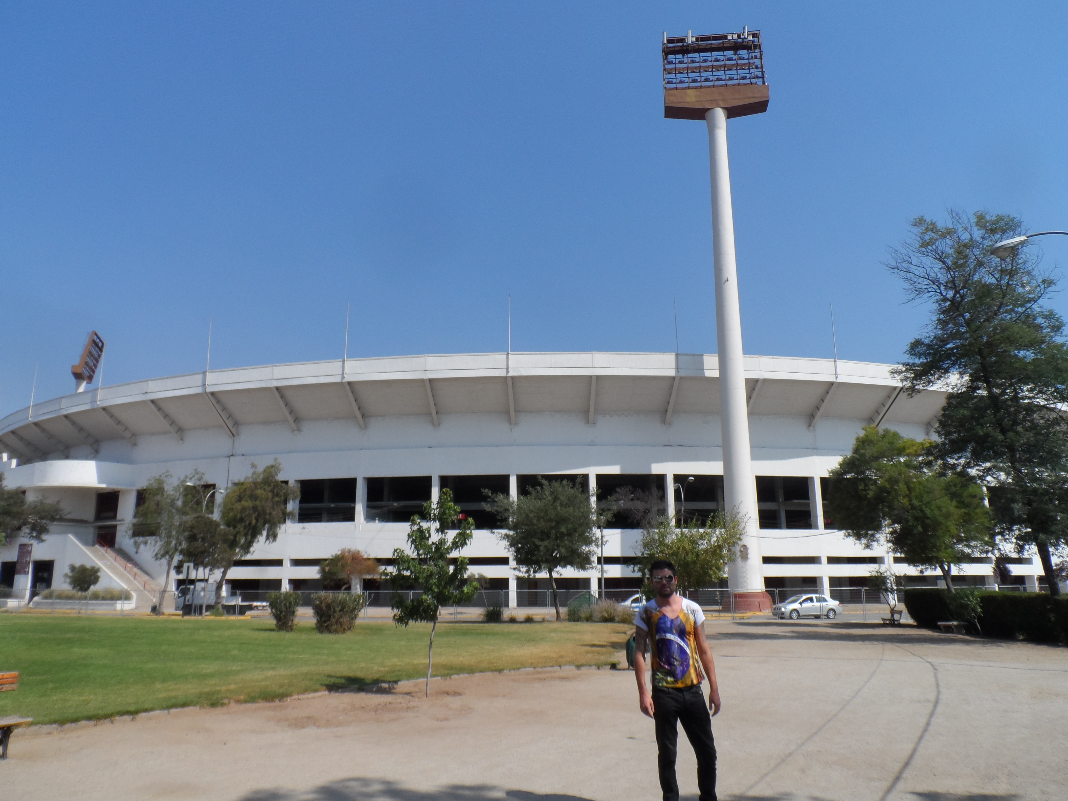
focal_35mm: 24
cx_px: 534
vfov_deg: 56.8
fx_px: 740
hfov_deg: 71.6
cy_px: 400
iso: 80
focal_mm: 4
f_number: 4.5
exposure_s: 1/750
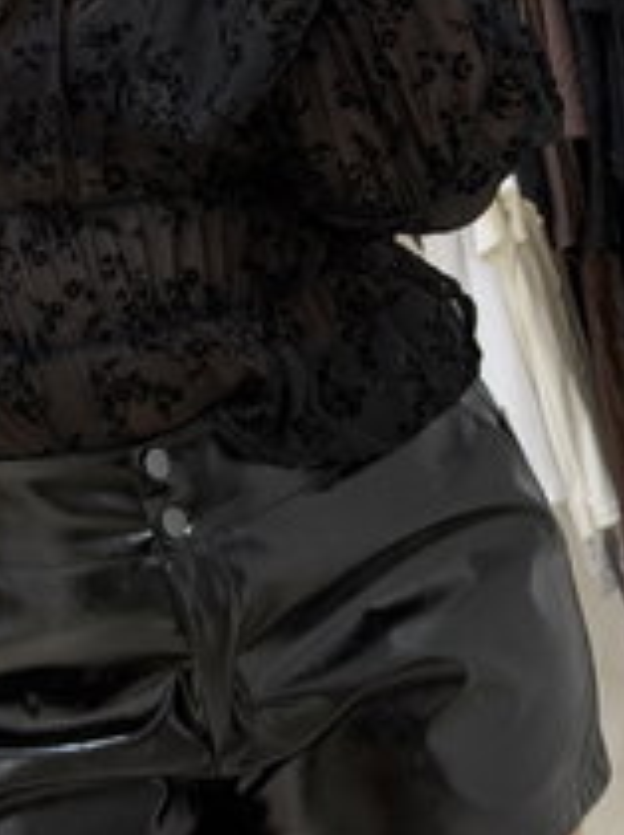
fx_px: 2938
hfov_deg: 12.1
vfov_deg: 15.9
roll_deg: +13.9
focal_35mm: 122
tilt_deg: -20.4
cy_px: 62
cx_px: 171
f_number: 1.78
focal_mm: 6.76
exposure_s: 1/50
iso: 100
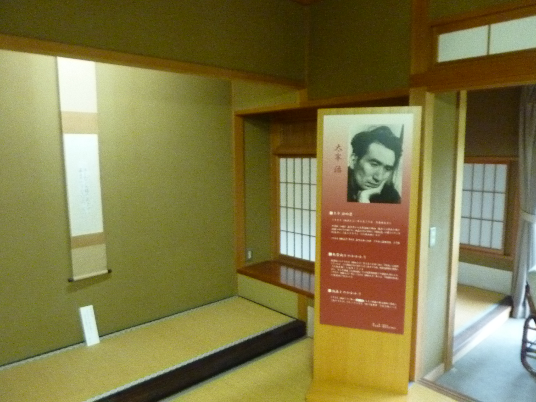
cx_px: 268
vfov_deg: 54.9
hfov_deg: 69.4
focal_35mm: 25
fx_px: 387
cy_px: 201
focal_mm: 4.1
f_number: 3.3
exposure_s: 1/15
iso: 800
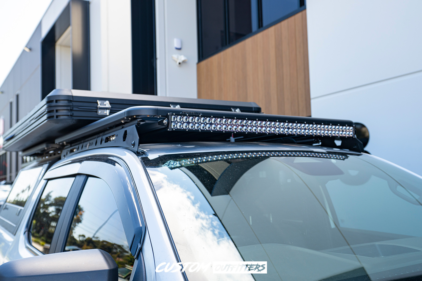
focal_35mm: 32
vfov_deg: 41.1
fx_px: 375
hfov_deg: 58.7
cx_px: 211
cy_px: 140
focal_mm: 32
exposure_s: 1/80
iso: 100
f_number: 4
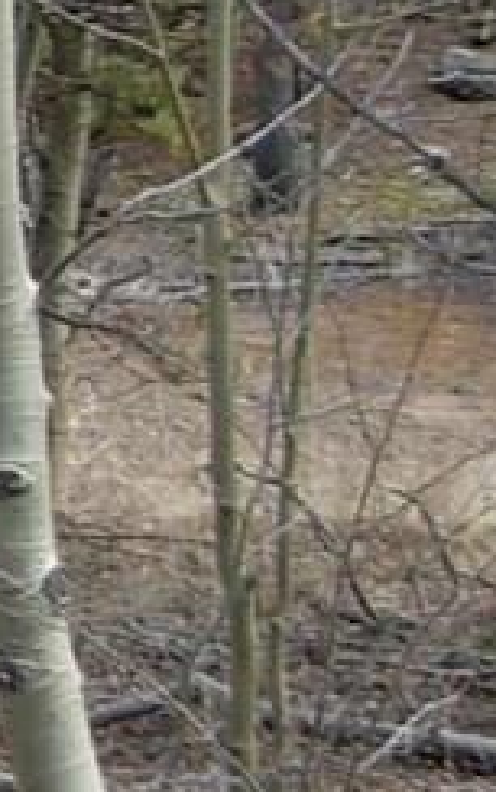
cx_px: -1024
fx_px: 3647
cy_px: -58
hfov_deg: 6.9
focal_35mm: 169
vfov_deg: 12.2
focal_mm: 6.3
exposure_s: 1/128
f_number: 2.9
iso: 79
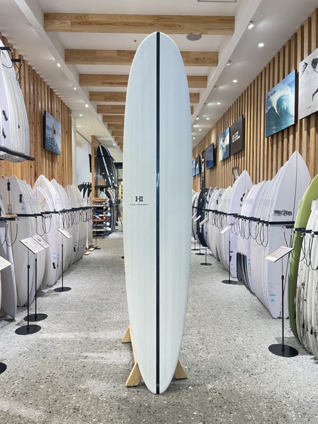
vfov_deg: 67.3
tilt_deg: -1.3
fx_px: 318
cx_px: 159
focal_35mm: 26
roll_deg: +0.0
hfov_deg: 53.1
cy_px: 212
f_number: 1.6
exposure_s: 1/60
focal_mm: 4.2
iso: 100
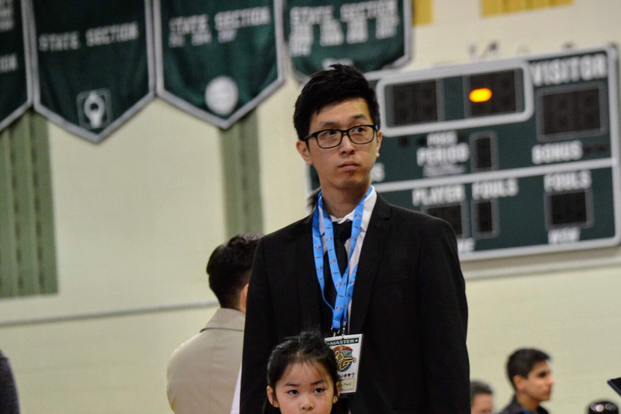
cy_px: 368
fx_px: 4894
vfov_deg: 4.8
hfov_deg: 7.3
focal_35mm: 284
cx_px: 311
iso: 1600
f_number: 4.8
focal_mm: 125
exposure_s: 1/40
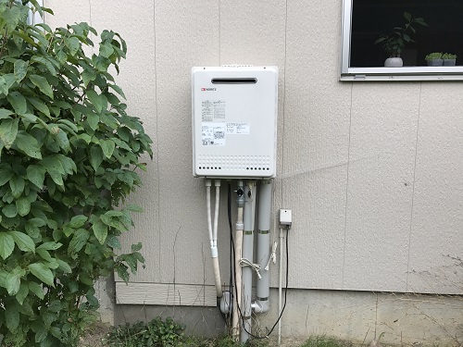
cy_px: 174
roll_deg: +0.1
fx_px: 375
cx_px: 232
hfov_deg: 63.4
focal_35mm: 28
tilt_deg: -7.2
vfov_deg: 49.7
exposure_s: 1/201
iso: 20
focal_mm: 3.99
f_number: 1.8
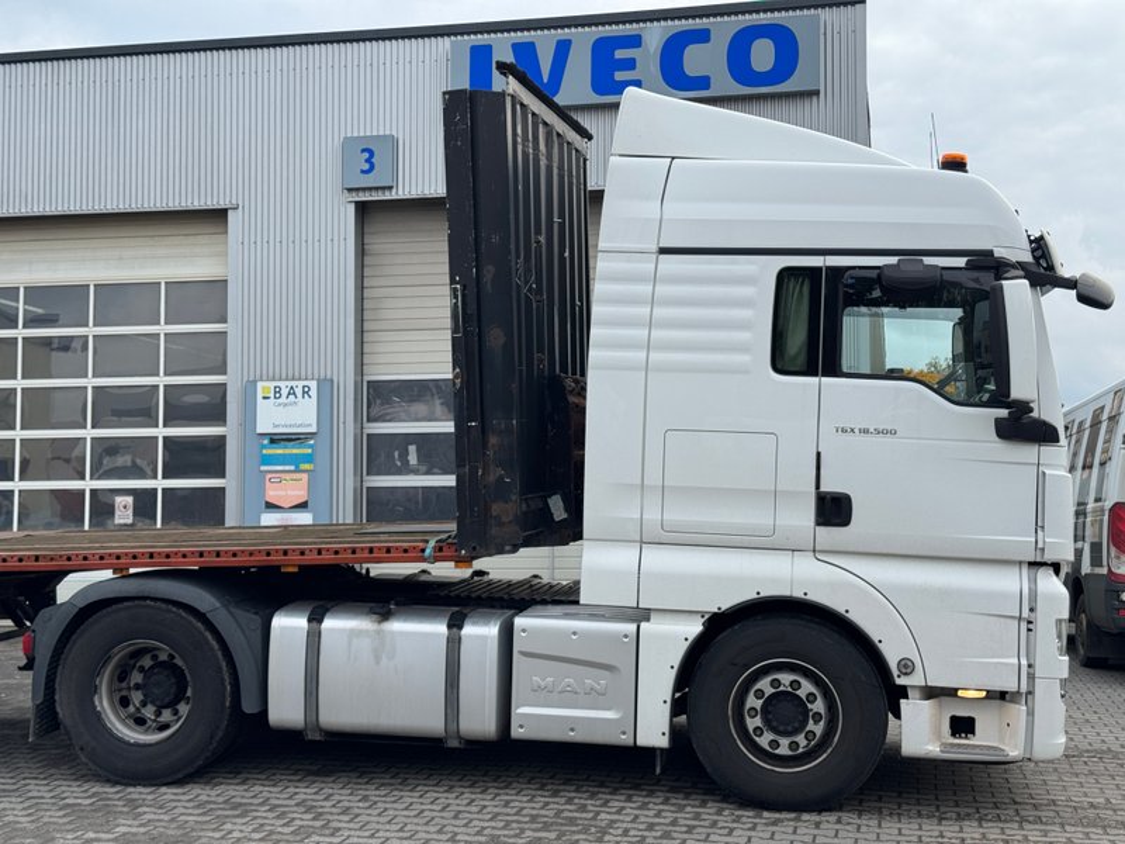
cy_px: 422
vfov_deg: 30.3
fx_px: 1560
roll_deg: +0.0
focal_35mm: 48
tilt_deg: +4.4
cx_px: 562
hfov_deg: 39.7
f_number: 1.78
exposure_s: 1/1597
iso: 64
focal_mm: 6.76
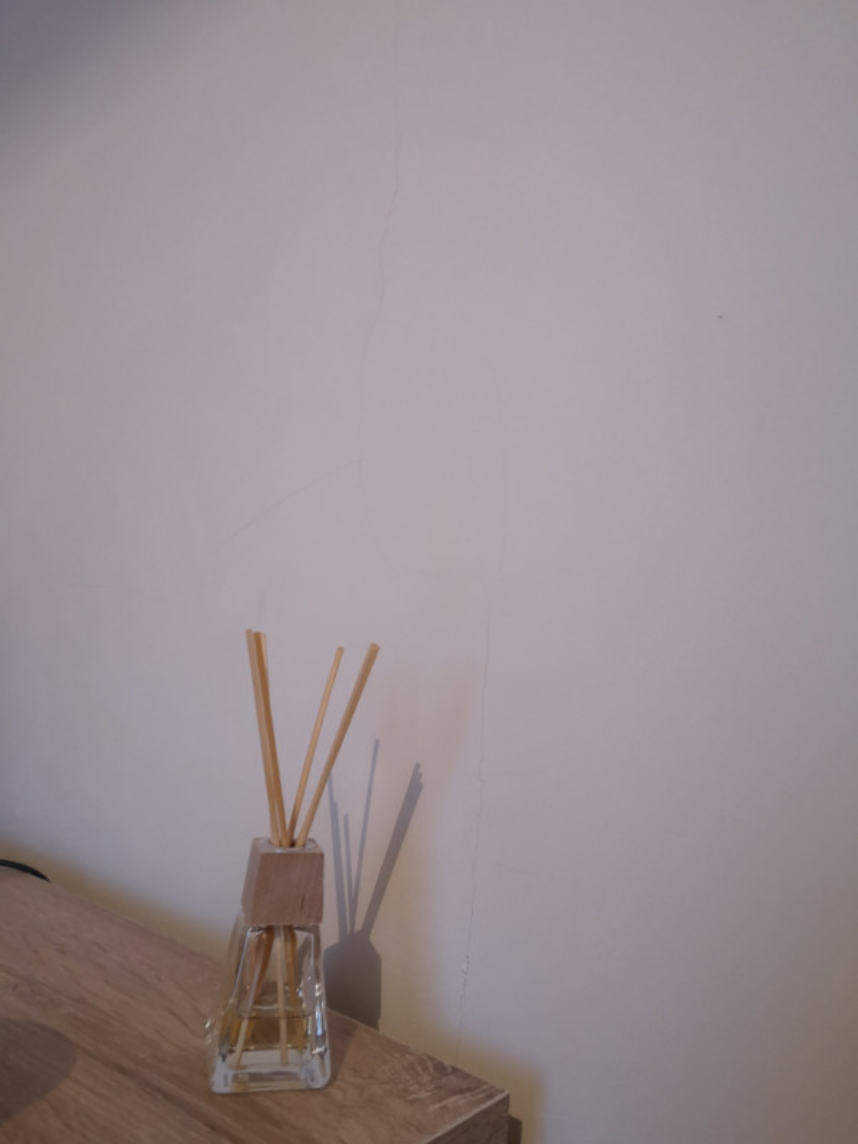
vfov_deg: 65.3
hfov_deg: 51.4
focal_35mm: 27
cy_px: 572
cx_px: 429
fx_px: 892
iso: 320
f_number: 1.8
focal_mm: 3.95
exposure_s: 1/25
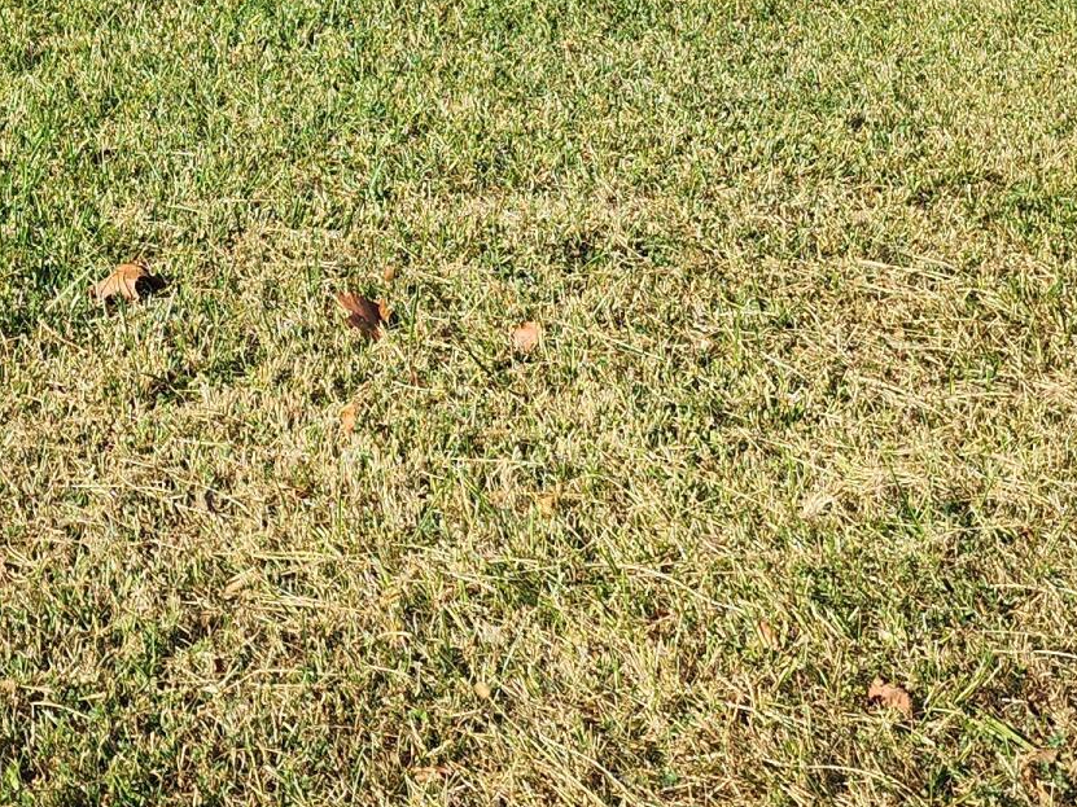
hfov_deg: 23.4
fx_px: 2582
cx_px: 318
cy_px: -585
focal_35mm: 83
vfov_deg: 15.6
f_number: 1.8
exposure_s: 1/626
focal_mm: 6.4
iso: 12
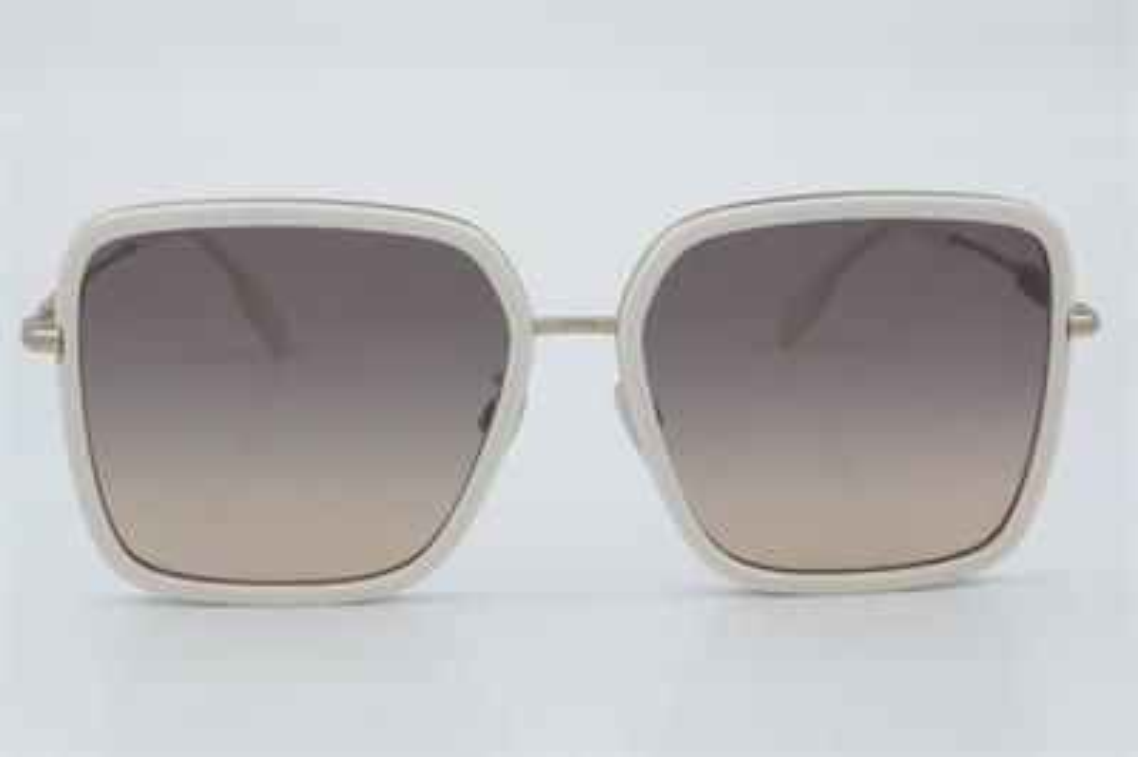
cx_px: 569
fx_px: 2606
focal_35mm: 82
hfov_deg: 24.6
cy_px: 378
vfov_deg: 16.5
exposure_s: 1/4
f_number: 32
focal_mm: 55
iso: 100
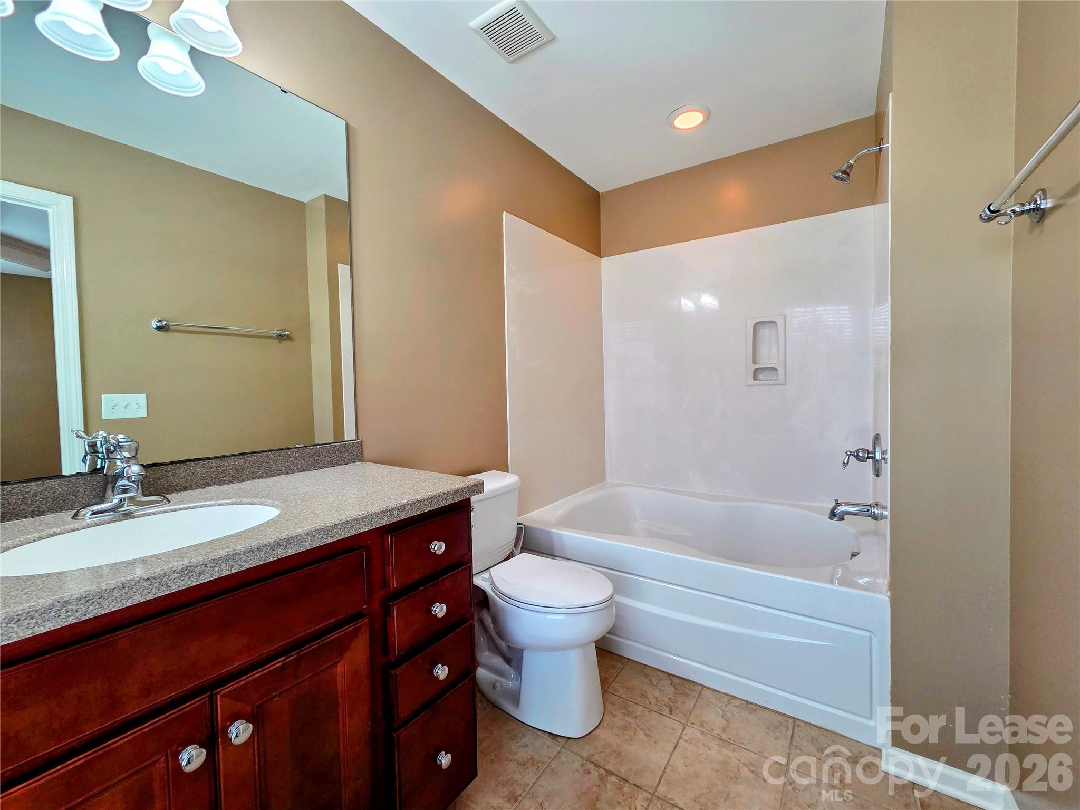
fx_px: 406
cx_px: 540
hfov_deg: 106.2
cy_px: 405
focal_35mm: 13
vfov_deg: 89.9
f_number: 2.2
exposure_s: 1/60
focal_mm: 2.2
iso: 200
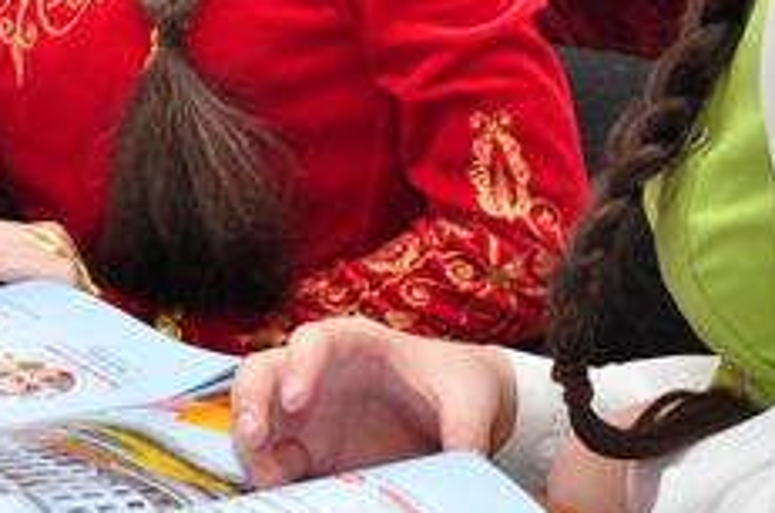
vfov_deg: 5.6
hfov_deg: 8.6
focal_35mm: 241
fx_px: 5177
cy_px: -153
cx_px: 282
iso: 800
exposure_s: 1/60
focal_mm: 58
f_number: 8
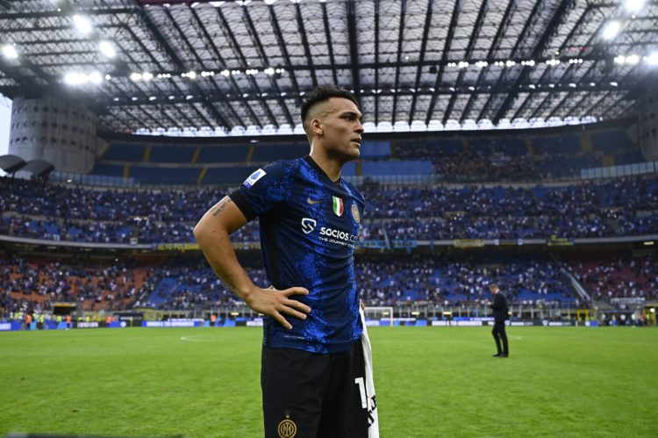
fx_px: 603
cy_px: 219
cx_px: 329
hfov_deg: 57.3
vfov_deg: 39.9
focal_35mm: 33
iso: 2000
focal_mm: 33
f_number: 3.5
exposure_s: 1/1600
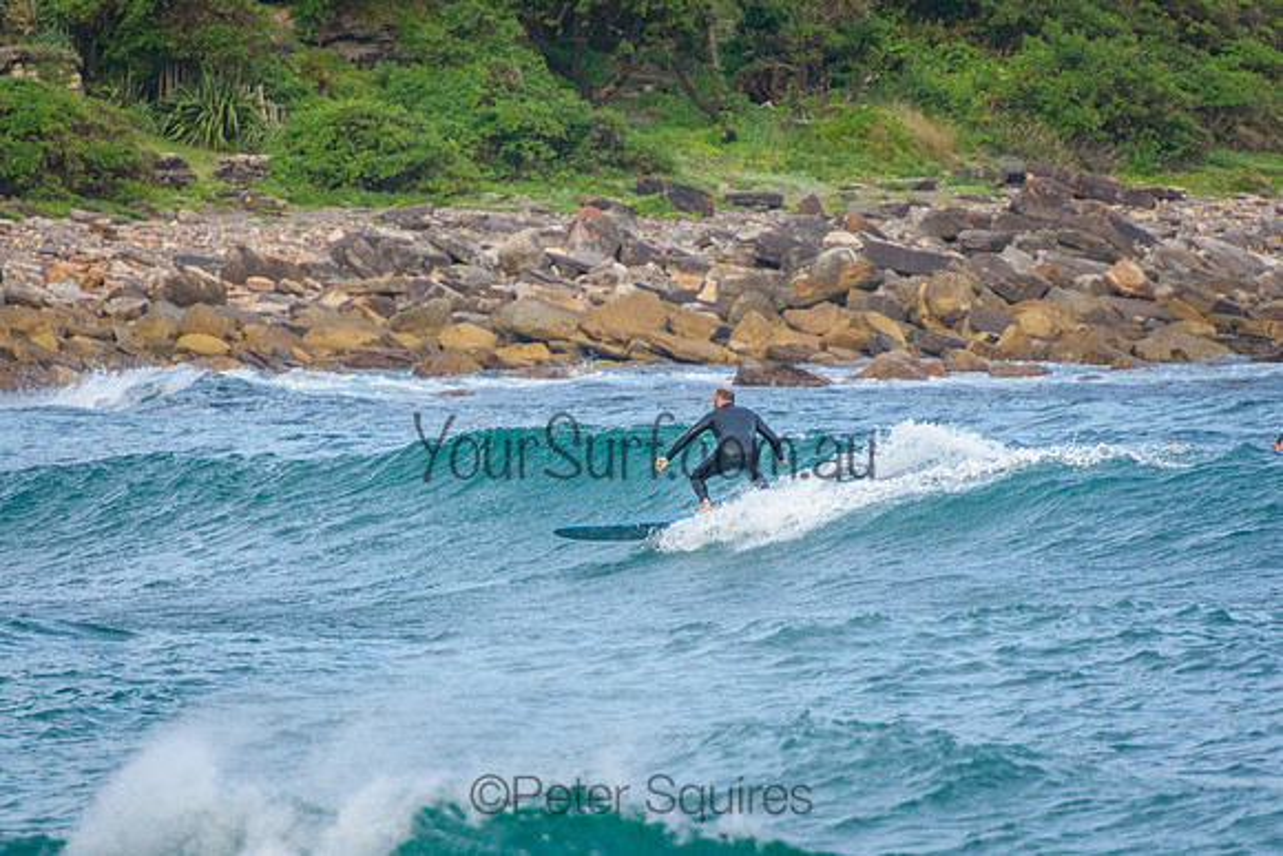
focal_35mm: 600
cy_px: 428
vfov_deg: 2.3
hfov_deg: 3.4
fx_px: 21387
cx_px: 642
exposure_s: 1/1600
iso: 900
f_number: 5.6
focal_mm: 400
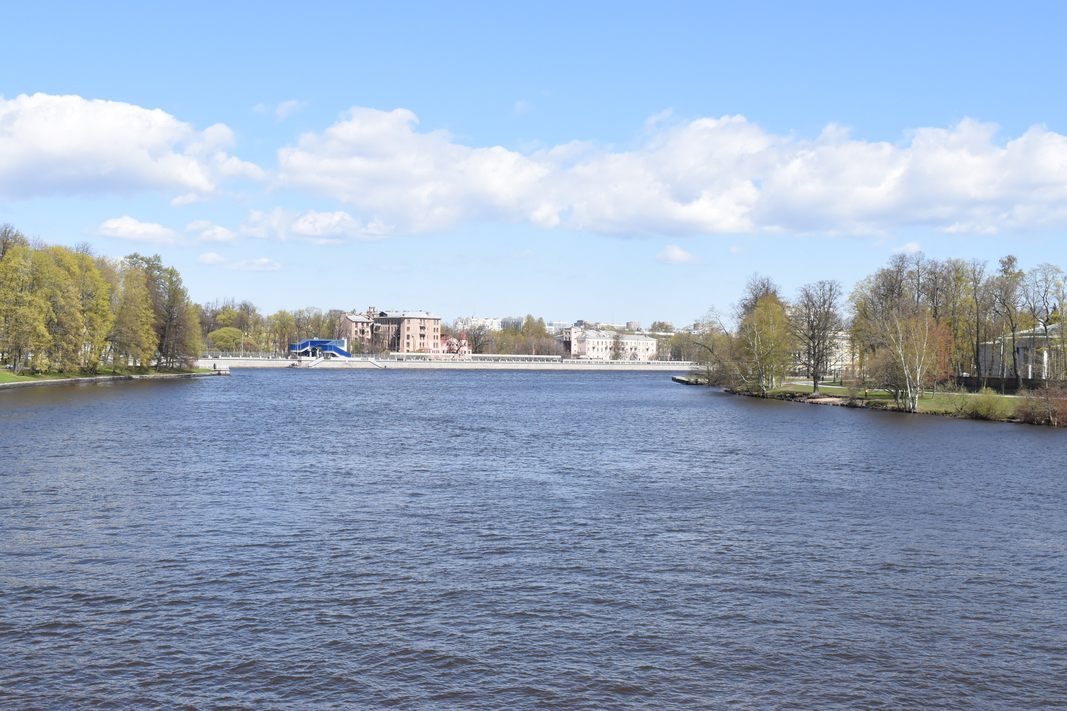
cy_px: 356
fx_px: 1289
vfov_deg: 30.9
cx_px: 534
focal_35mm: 44
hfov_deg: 45.0
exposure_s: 1/800
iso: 800
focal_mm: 29
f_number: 14
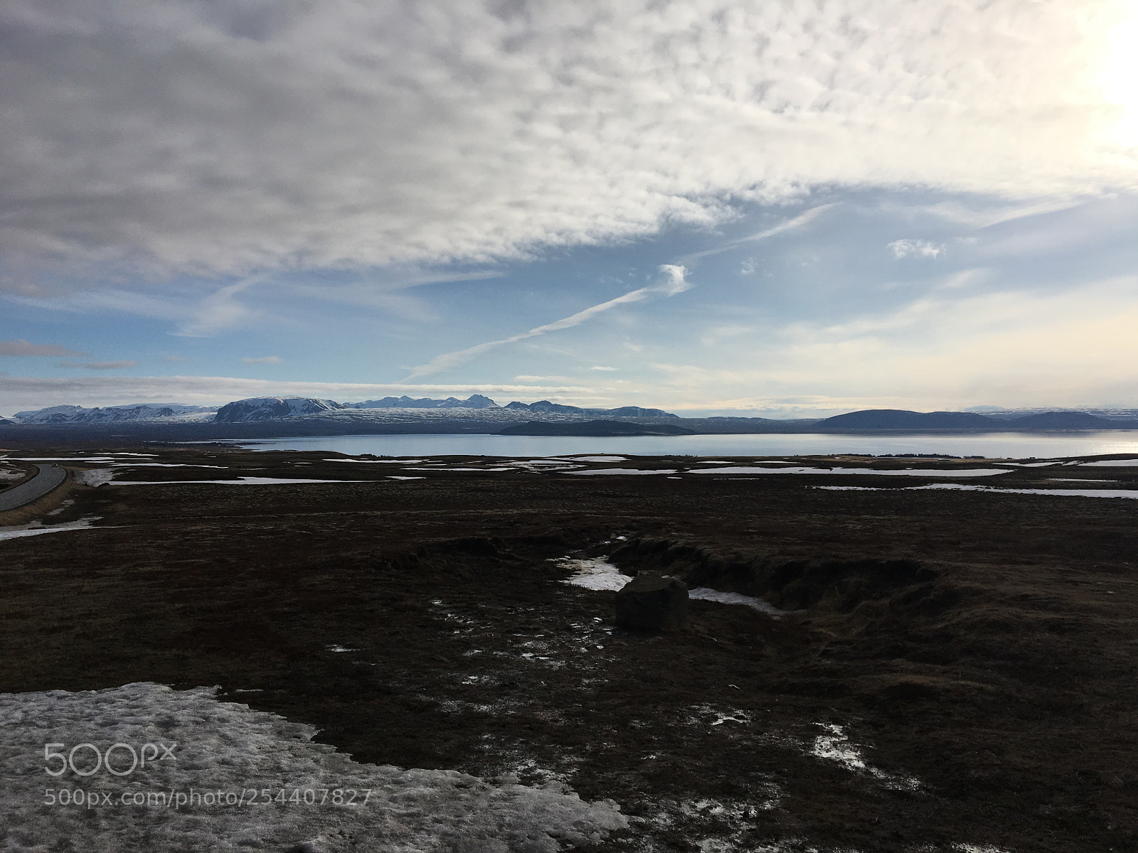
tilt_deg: -0.5
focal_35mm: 29
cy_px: 426
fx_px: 953
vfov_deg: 48.2
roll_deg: +1.0
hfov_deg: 61.7
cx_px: 569
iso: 25
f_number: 2.2
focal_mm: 4.15
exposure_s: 1/5917
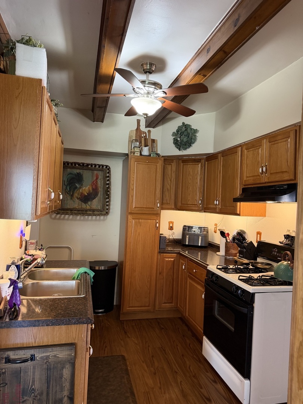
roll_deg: -3.9
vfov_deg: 71.6
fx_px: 280
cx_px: 152
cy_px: 202
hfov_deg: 56.8
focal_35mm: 24
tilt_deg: -1.5
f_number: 1.78
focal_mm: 6.76
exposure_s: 1/60
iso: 400
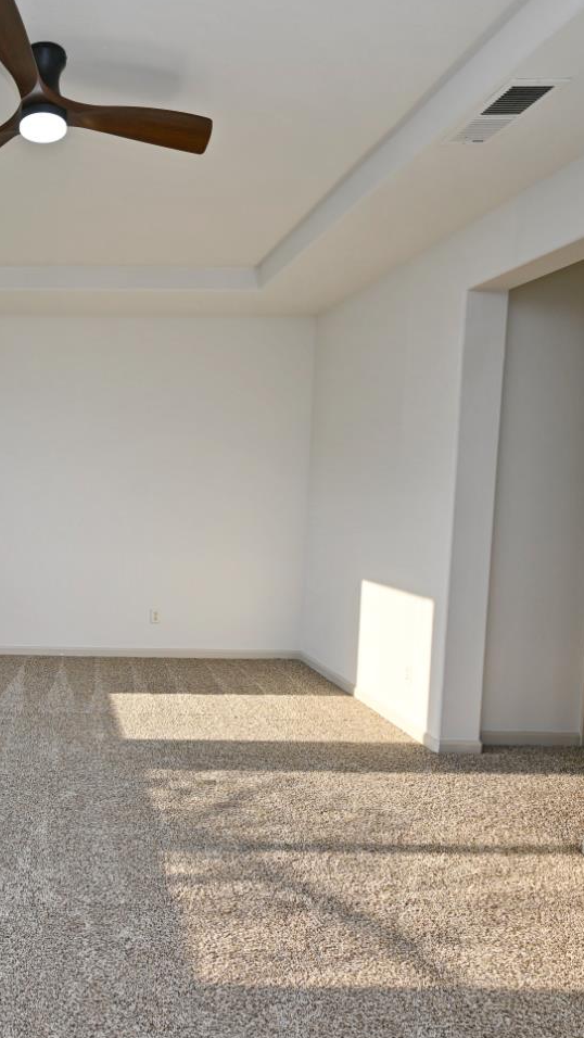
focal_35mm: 23
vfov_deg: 78.7
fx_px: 633
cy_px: 530
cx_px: 29
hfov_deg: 43.9
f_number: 6.3
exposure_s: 1/160
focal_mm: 14
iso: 100
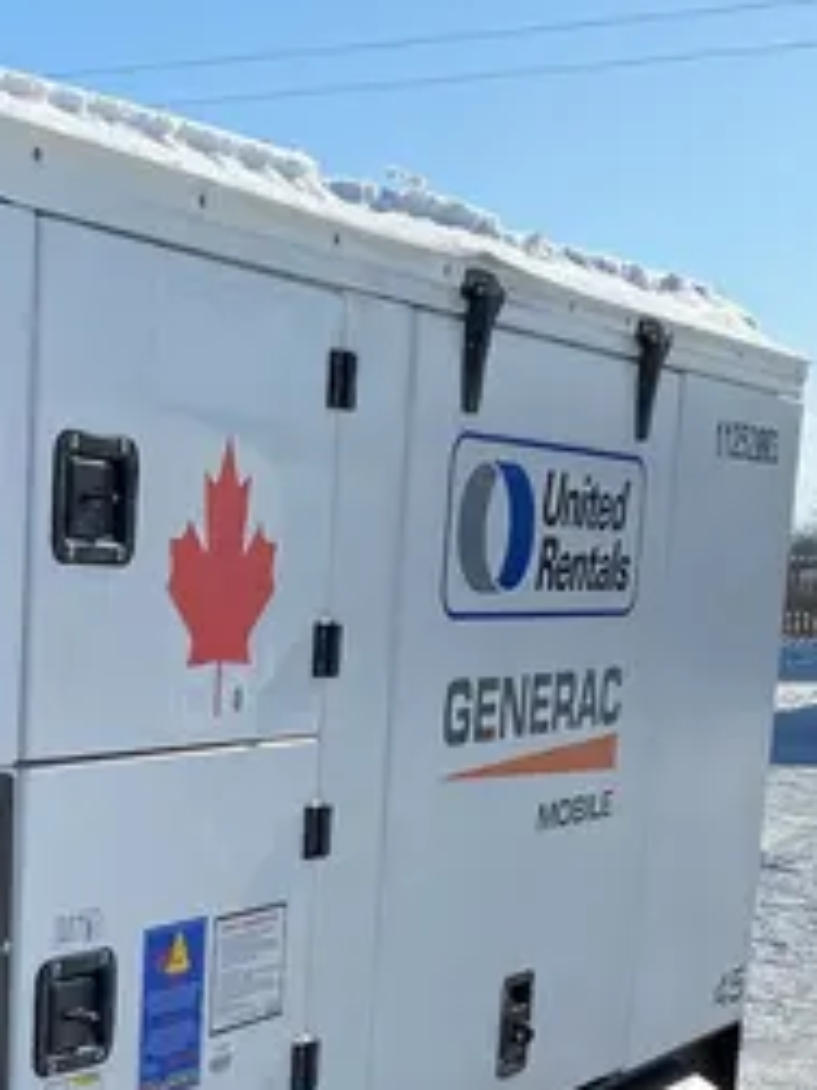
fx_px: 2394
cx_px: -96
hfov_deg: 18.6
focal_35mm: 76
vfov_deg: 24.7
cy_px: 1036
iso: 32
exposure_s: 1/5495
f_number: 1.8
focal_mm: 4.25
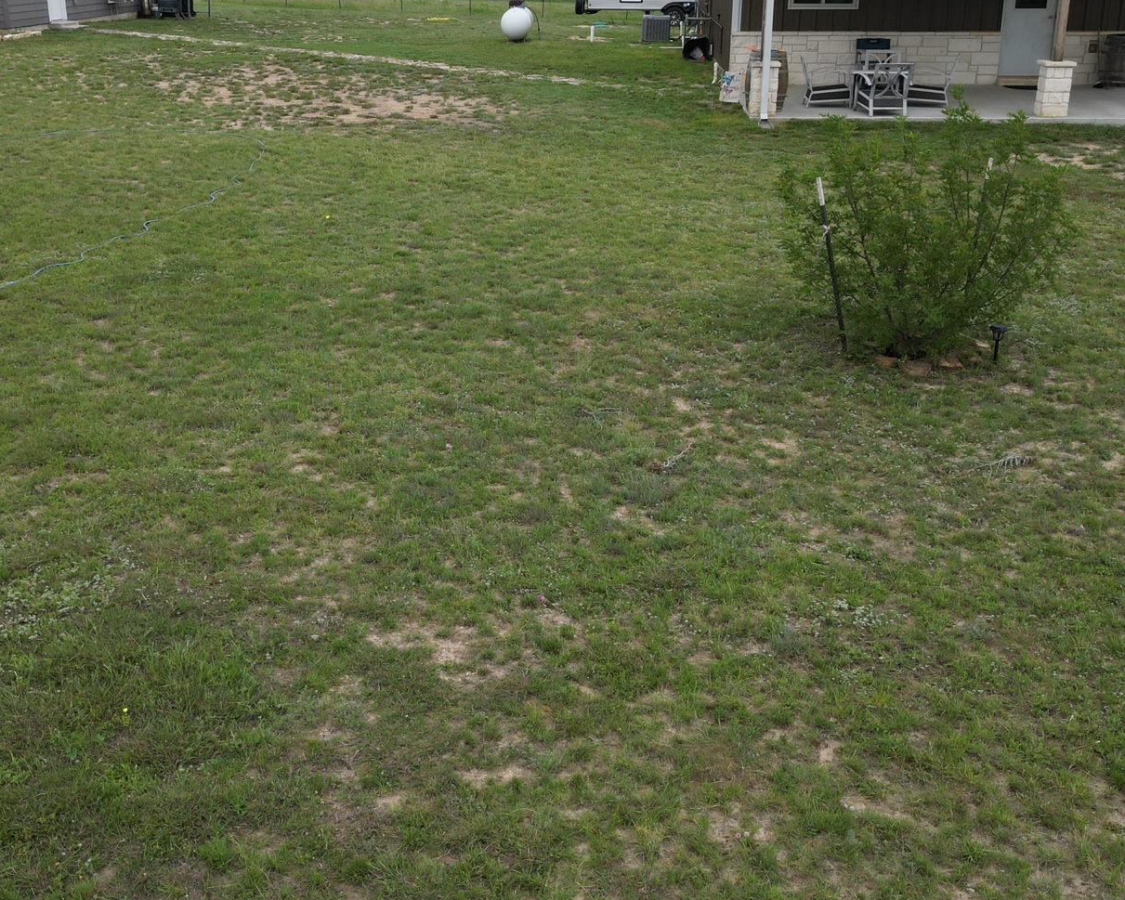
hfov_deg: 46.8
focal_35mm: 39
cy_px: 357
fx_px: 1299
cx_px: 532
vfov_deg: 38.1
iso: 140
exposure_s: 1/1600
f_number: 1.7
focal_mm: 6.72
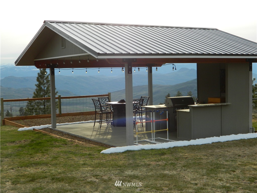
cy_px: 96
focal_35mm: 57
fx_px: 423
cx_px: 128
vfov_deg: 25.7
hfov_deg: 33.8
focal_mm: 10.2
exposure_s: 1/320
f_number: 3.8
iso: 80
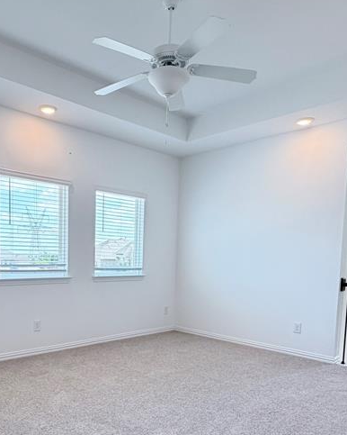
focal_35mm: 29
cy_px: 291
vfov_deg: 59.0
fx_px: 373
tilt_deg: -7.2
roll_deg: -0.5
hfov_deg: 49.2
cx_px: 120
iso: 125
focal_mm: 2.22
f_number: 2.2
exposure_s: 1/120
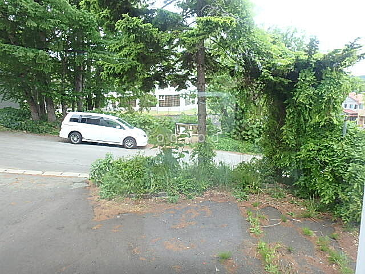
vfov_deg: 63.4
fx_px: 221
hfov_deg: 79.0
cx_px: 182
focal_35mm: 21
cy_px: 137
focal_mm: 3.7
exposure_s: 1/100
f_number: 3.5
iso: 125
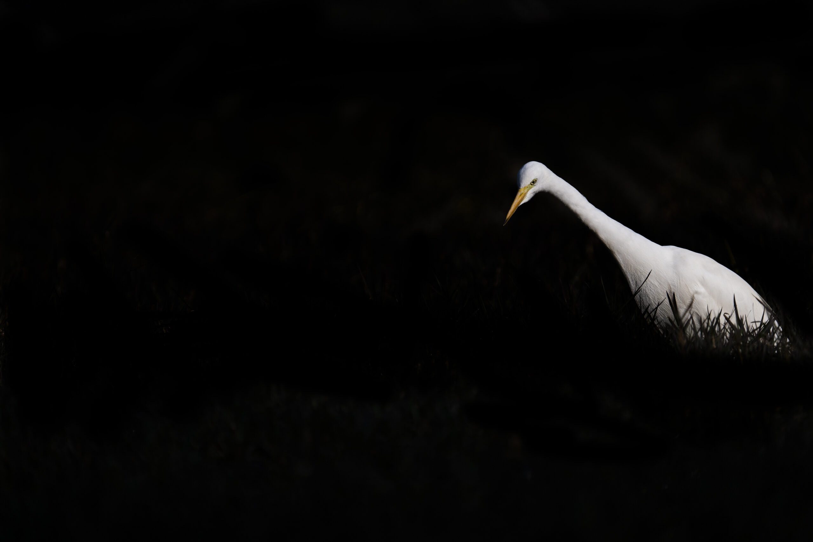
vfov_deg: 2.3
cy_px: 271
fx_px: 13550
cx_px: 406
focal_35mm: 600
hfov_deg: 3.4
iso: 400
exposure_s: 1/8000
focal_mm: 600
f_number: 6.3
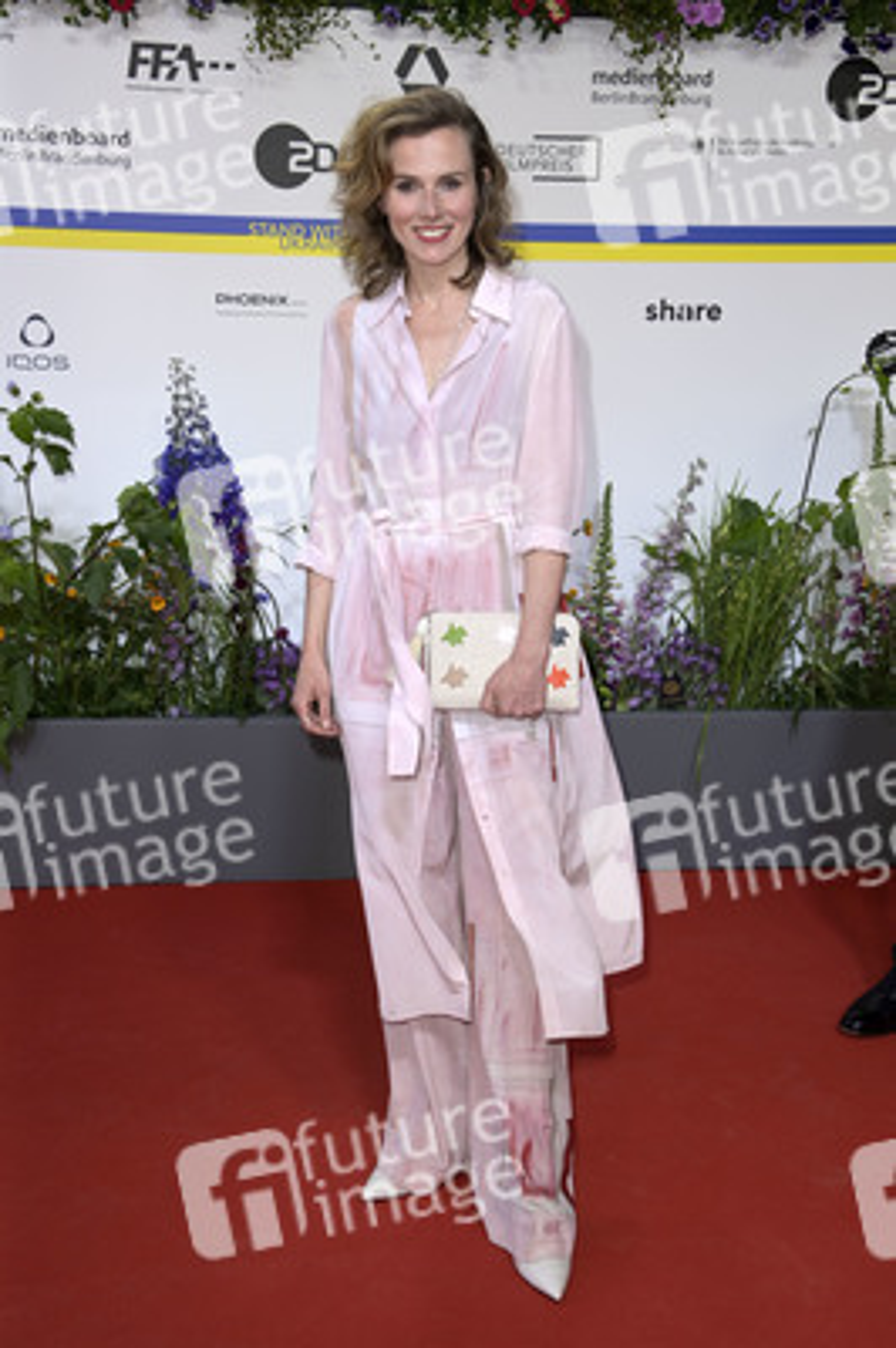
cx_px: 448
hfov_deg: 25.9
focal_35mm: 52
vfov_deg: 38.2
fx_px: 1945
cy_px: 674
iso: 640
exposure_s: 1/250
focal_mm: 52
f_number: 6.3
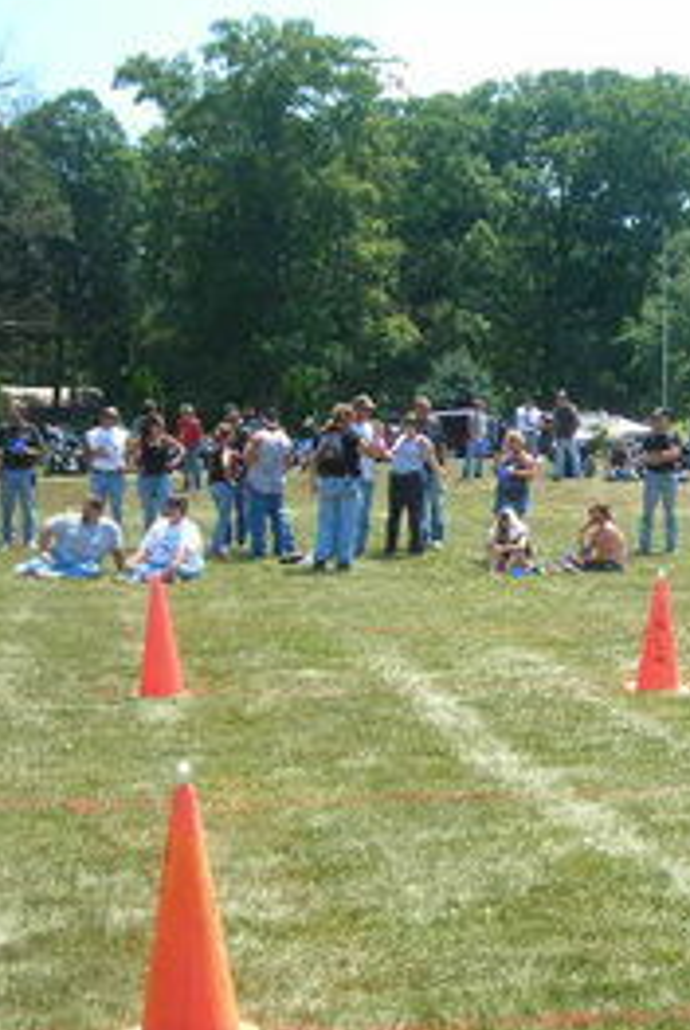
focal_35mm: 60
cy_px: 525
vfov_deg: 33.4
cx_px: 521
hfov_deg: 22.5
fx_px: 1720
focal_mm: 6.3
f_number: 3.2
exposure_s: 1/254
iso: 50
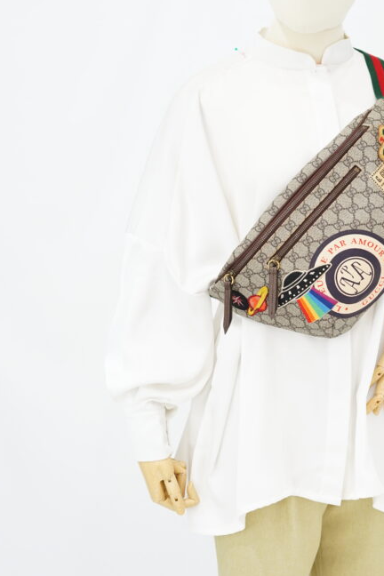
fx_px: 1264
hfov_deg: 17.2
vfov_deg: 25.7
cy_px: 317
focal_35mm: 79
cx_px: 293
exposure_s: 1/13
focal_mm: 50
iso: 640
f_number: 5
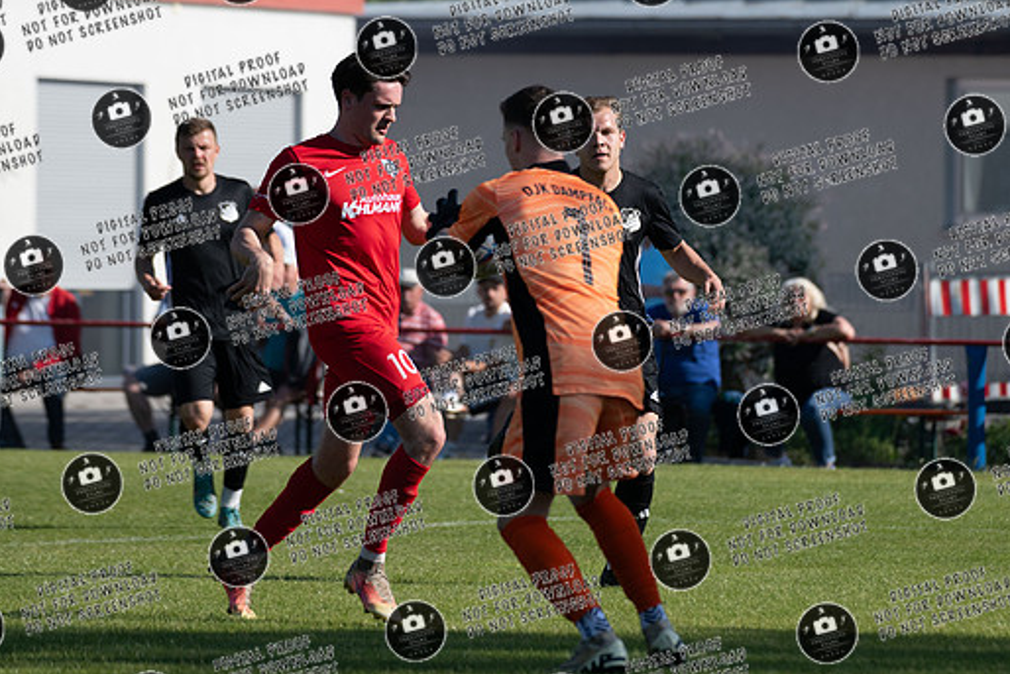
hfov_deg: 5.7
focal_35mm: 361
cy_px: 300
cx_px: 591
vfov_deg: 3.8
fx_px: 10130
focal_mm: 260
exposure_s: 1/1600
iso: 280
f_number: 5.6
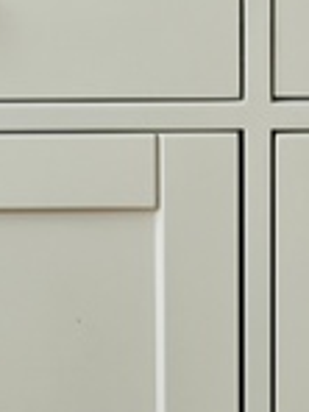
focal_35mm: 143
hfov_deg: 10.4
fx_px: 1702
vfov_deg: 13.1
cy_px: -181
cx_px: 231
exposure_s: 1/218
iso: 50
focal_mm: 5.43
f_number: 1.8
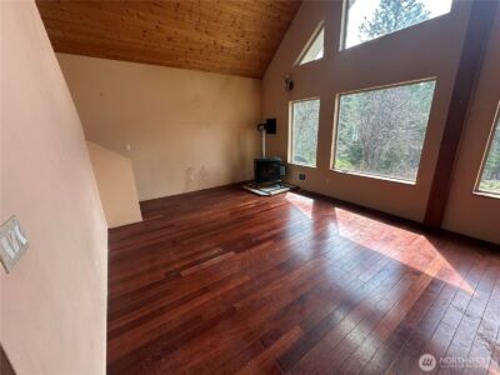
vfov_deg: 85.7
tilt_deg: -15.2
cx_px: 250
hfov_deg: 102.1
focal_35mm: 14
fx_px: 202
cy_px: 188
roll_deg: +1.4
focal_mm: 2.22
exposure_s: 1/120
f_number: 2.2
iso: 80
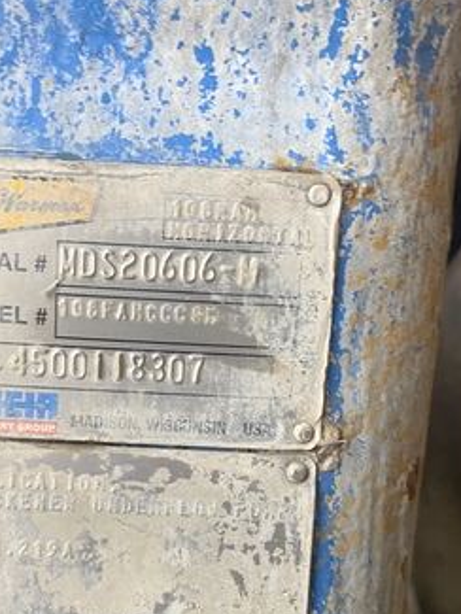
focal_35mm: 40
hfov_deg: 35.7
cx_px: 167
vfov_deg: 46.2
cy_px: 401
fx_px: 710
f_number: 1.8
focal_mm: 4.25
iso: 125
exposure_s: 1/89
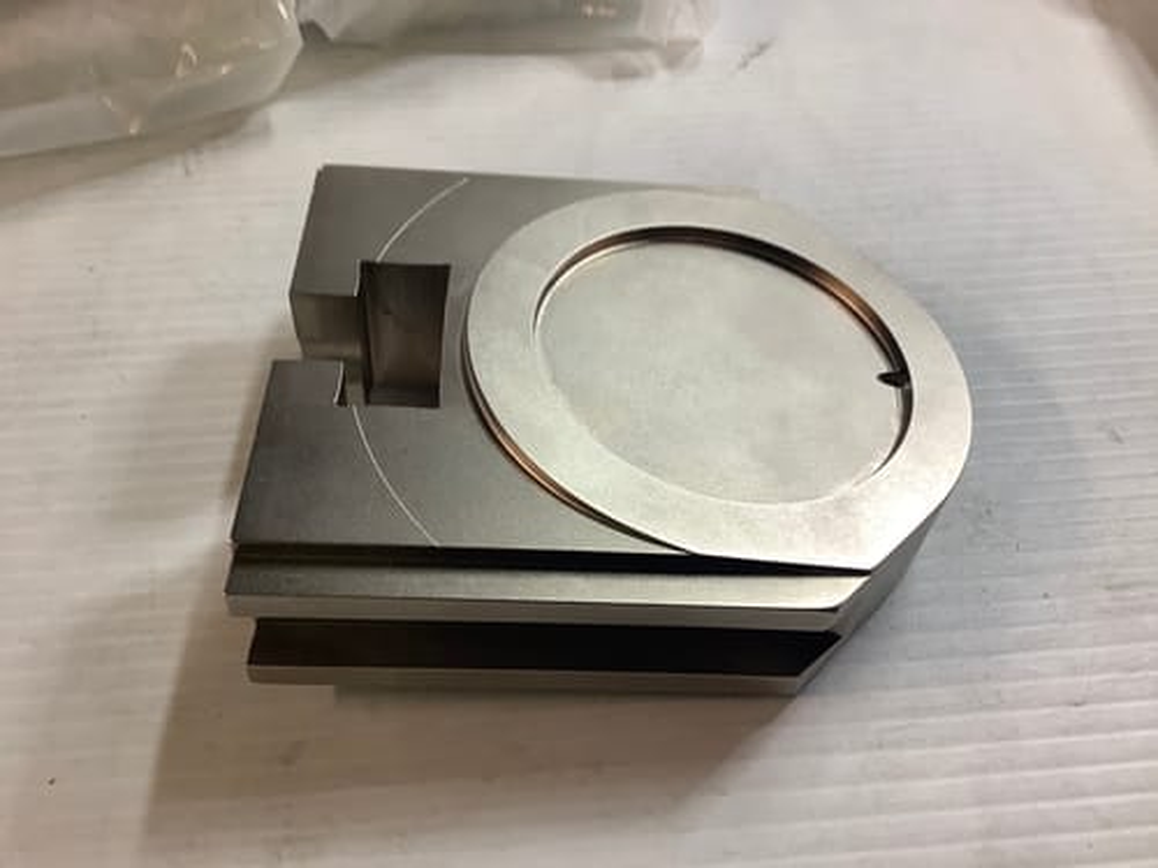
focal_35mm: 31
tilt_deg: -47.4
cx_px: 579
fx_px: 1037
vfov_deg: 45.4
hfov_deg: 58.4
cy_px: 434
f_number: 2.4
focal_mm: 3.3
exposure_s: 1/50
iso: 80
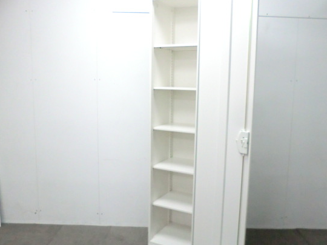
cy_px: 124
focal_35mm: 32
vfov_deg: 44.2
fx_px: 302
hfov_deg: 56.8
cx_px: 173
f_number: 3.2
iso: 640
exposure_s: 1/60
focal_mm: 4.9
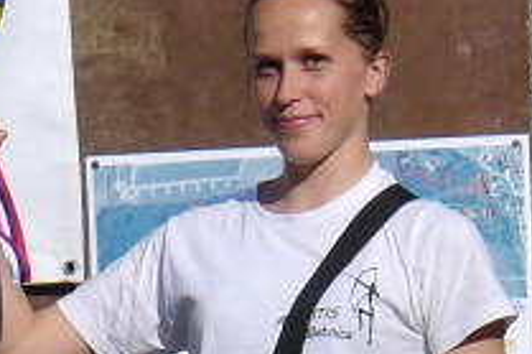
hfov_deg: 4.7
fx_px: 6408
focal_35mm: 434
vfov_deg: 3.1
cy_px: 693
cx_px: -335
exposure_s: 1/1000
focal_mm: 17.1
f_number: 4
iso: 80
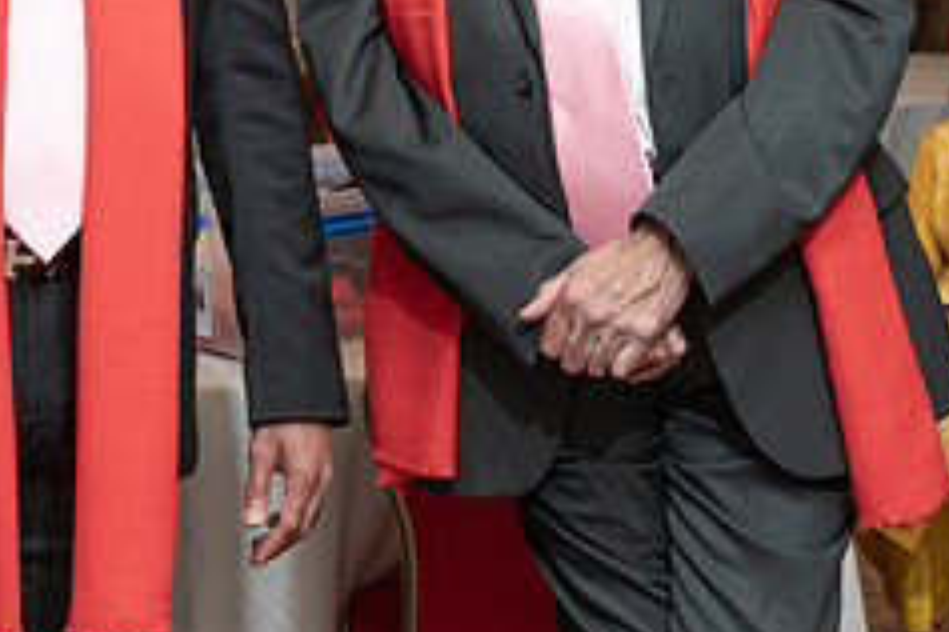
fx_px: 2610
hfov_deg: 20.5
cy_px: -46
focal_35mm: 99
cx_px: 298
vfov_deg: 13.6
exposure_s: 1/250
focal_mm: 36
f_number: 4
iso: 1000
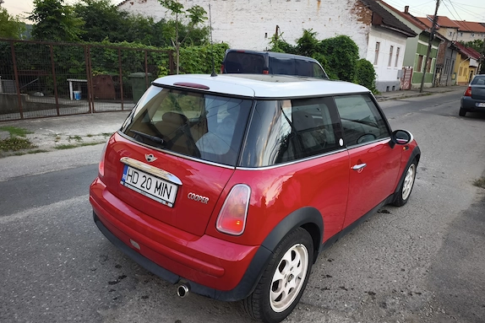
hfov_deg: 71.5
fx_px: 337
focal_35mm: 25
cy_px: 168
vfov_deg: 51.3
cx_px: 247
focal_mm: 6.57
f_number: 1.6
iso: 80
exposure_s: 1/100
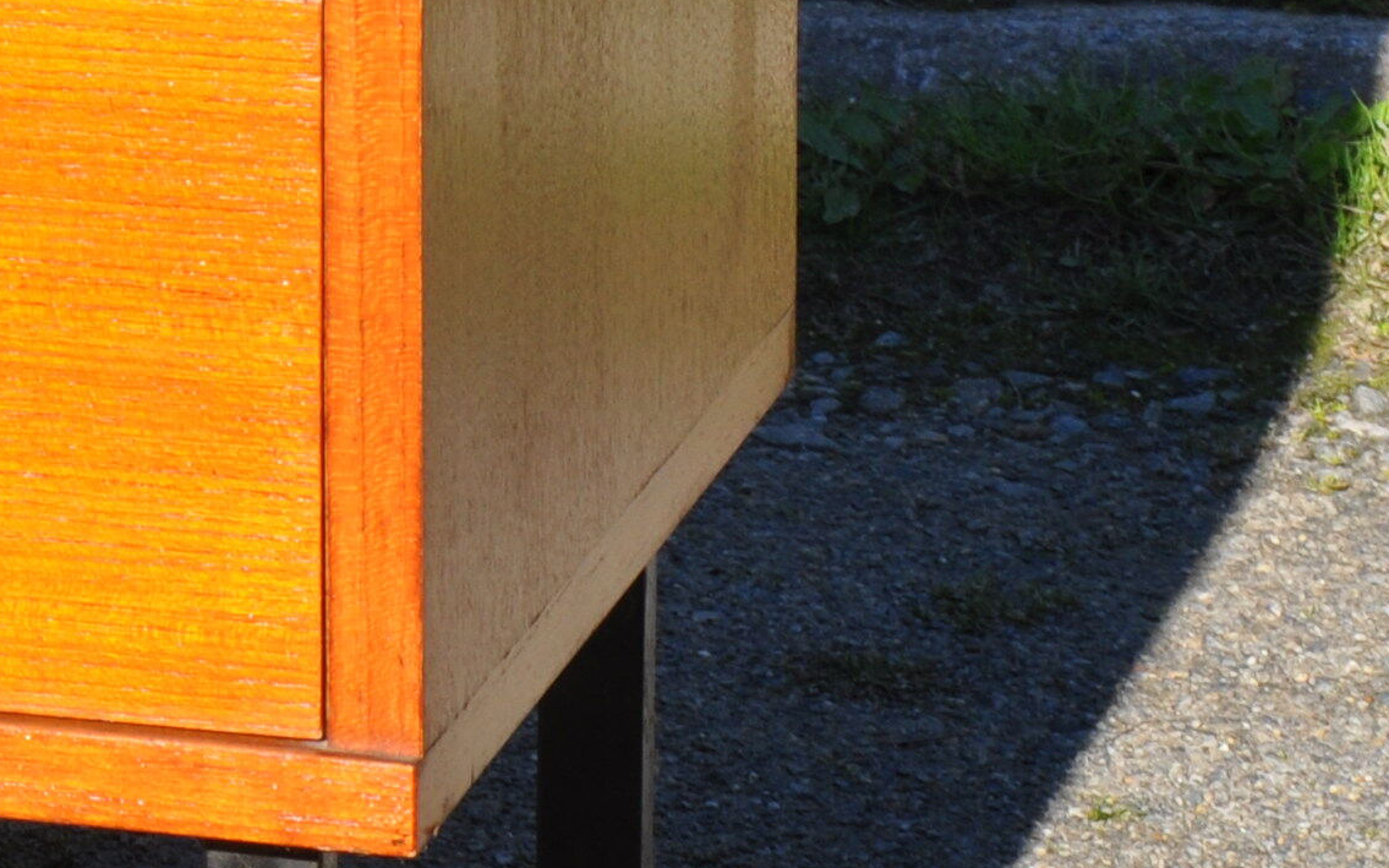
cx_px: -1230
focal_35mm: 277
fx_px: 10484
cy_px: -280
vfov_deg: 4.7
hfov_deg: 7.3
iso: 200
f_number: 11
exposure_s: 1/125
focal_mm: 48
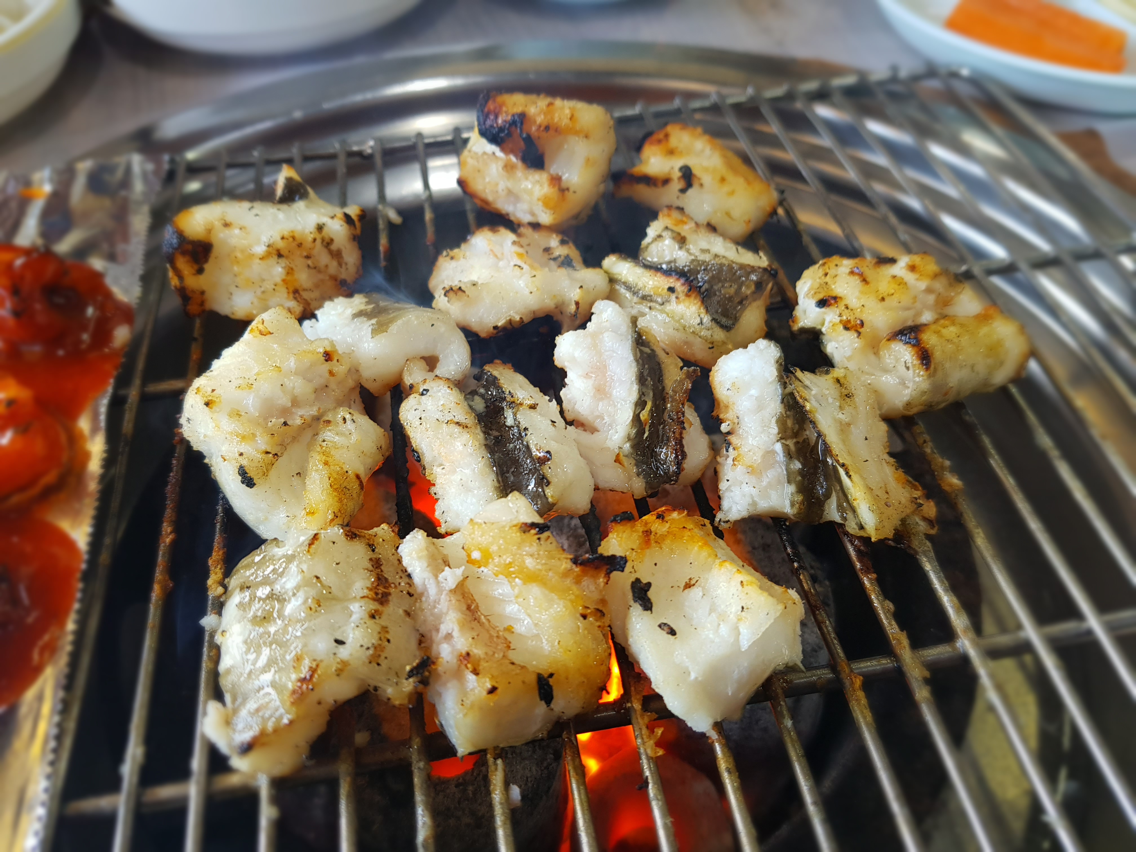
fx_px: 853
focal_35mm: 26
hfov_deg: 67.3
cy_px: 426
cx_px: 568
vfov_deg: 53.1
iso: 64
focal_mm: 4.3
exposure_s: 1/60
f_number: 1.7
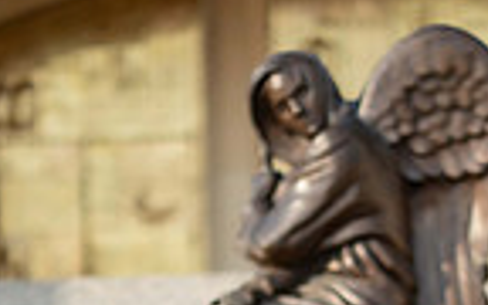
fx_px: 3604
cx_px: 352
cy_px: 654
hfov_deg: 7.7
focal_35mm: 271
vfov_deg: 4.8
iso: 200
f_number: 2.2
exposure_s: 1/2000
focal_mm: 85
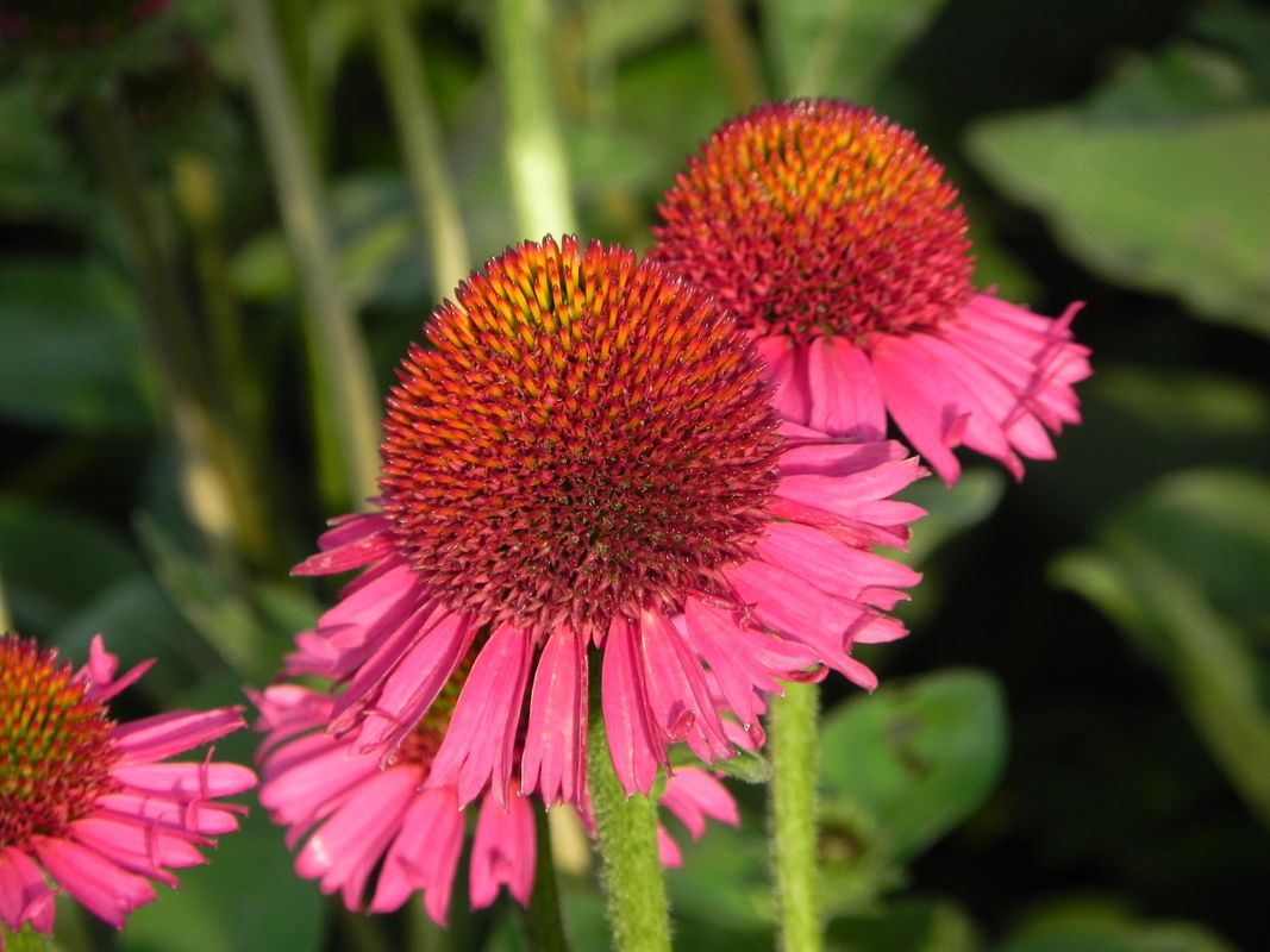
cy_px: 476
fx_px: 15591
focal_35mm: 425
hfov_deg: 4.7
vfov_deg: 3.5
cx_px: 635
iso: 160
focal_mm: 75.7
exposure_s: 1/400
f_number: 5
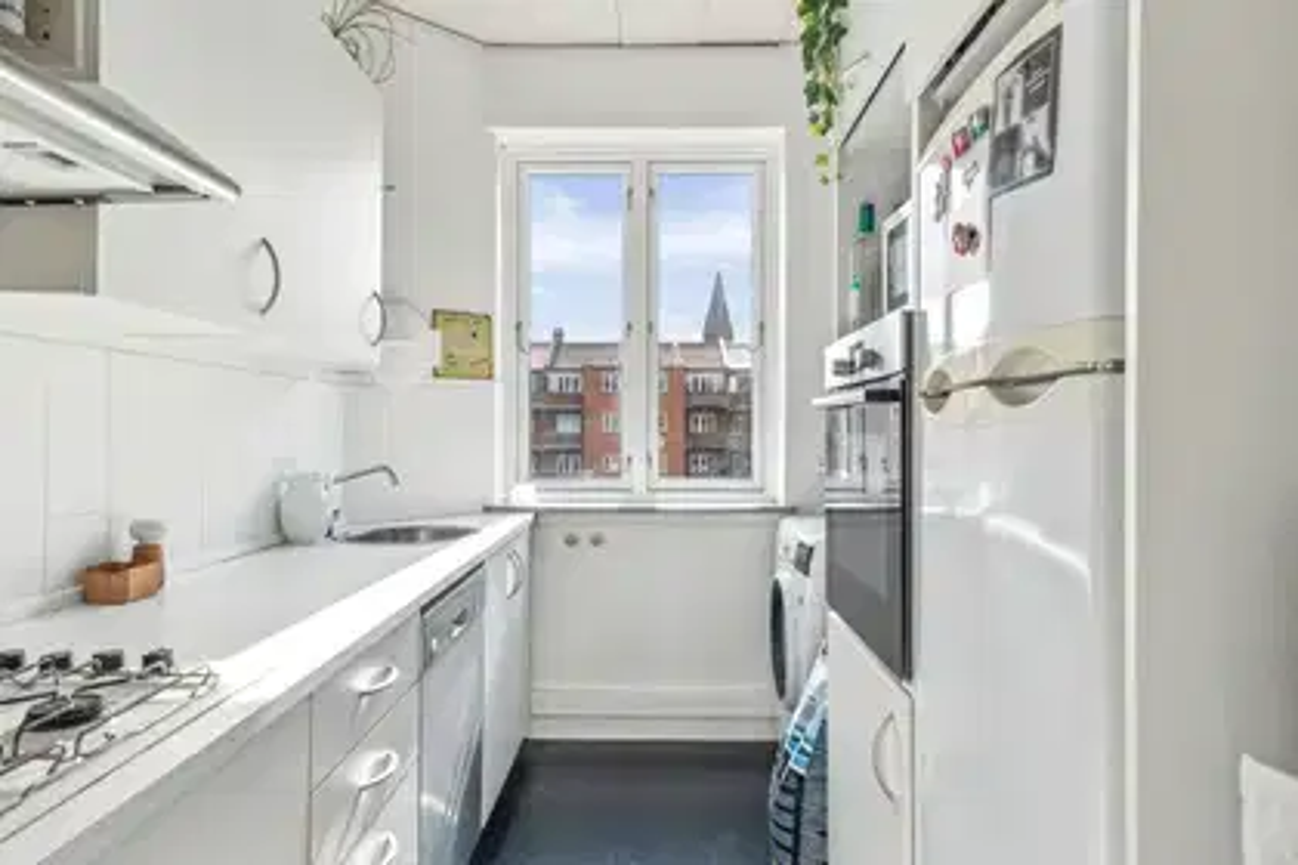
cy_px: 432
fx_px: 793
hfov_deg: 78.6
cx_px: 649
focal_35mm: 22
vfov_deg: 57.2
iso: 500
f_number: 8
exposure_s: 1/50
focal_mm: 14.5
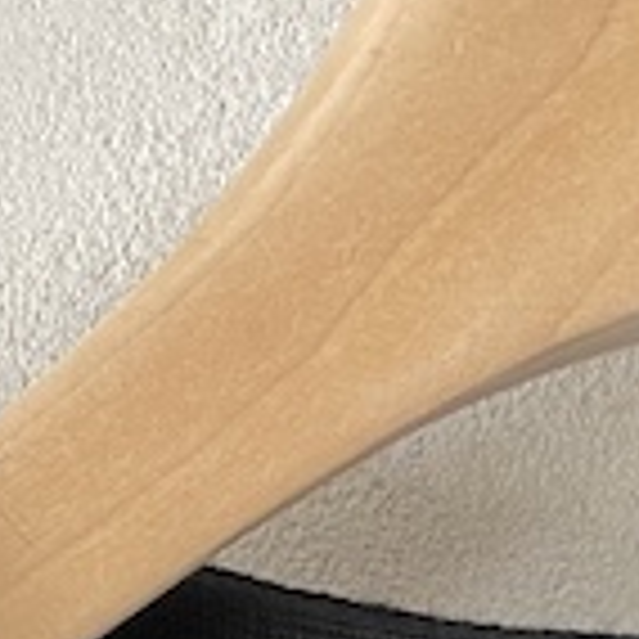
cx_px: -428
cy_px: 2027
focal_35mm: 173
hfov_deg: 9.7
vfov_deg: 8.3
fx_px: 3613
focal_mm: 4.25
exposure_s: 1/60
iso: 125
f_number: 1.8
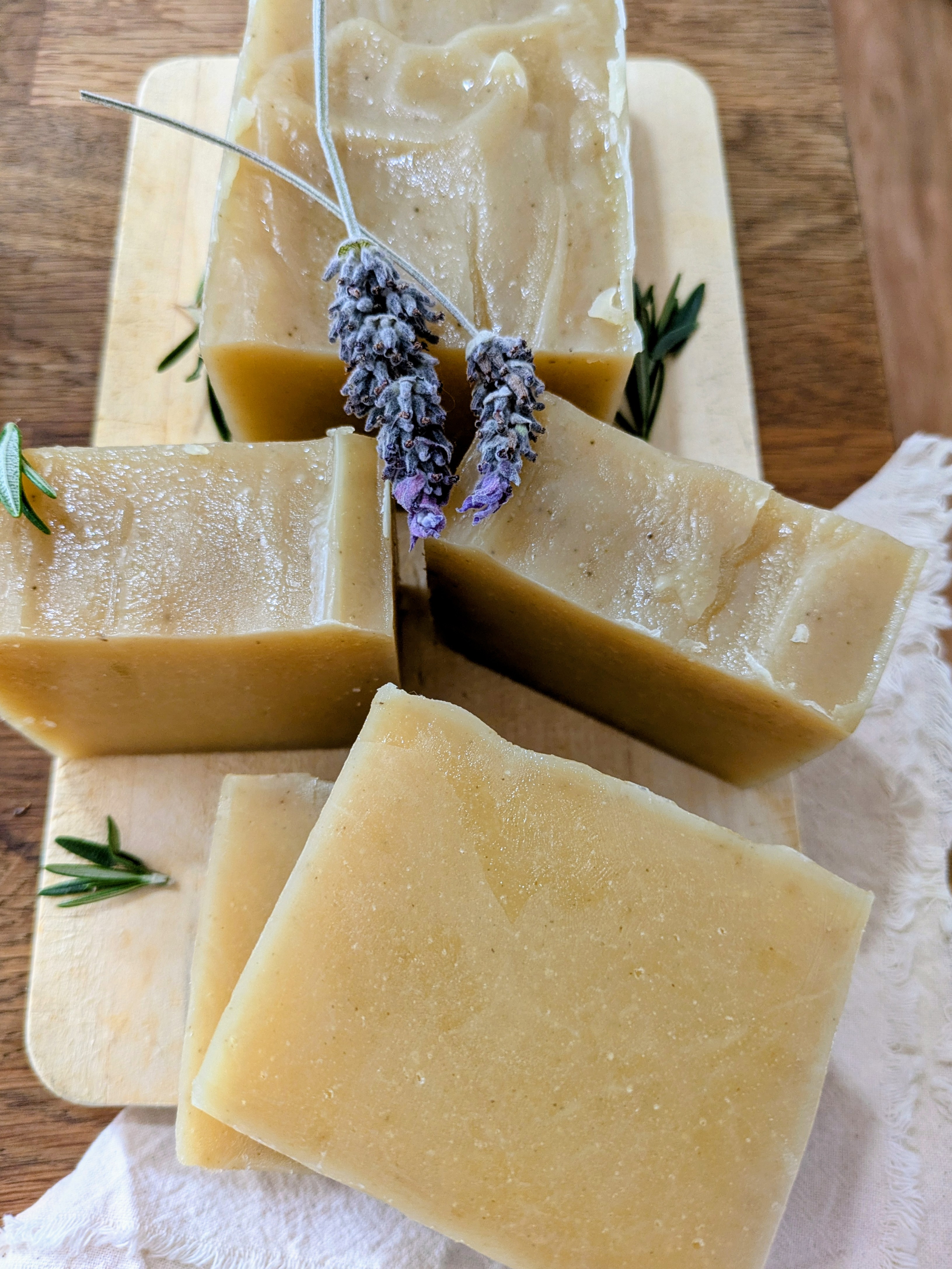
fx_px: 916
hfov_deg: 54.9
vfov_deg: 69.4
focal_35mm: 25
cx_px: 476
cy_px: 634
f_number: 1.89
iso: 156
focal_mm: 5.43
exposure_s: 1/100
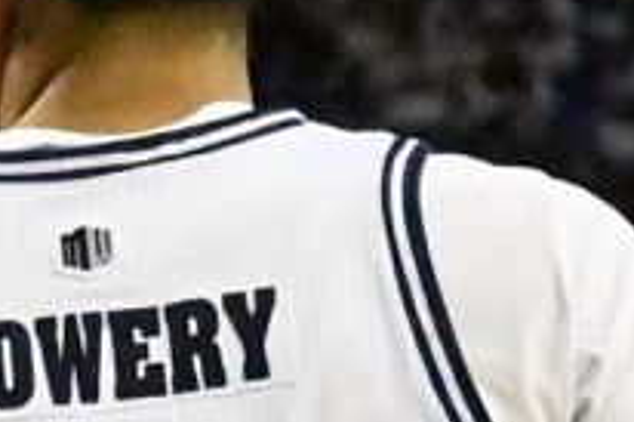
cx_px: -714
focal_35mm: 642
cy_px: 504
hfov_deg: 3.2
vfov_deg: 2.1
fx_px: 11299
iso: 51200
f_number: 4.8
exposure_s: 1/4000
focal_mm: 69
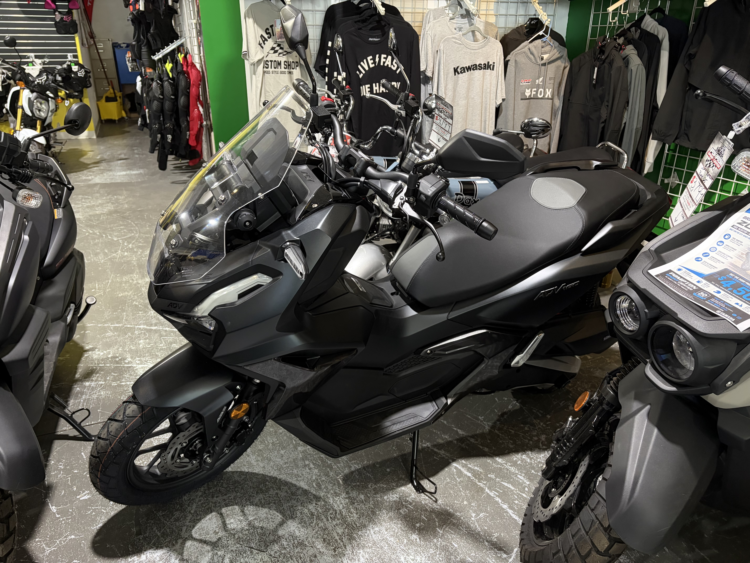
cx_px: 375
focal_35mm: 26
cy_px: 282
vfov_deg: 53.1
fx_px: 563
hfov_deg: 67.3
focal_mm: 5.96
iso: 250
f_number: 1.6
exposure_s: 1/60
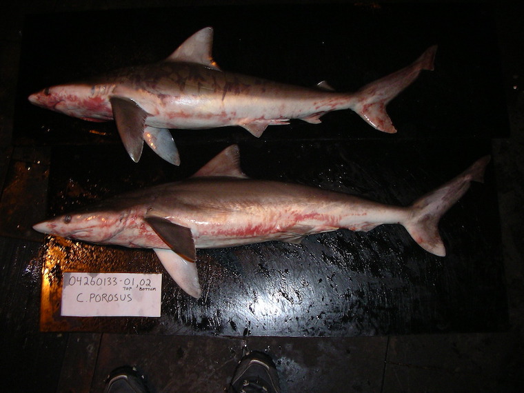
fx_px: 560
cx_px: 262
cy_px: 196
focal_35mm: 37
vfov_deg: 38.7
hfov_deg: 50.1
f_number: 2.8
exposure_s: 1/60
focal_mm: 5.7
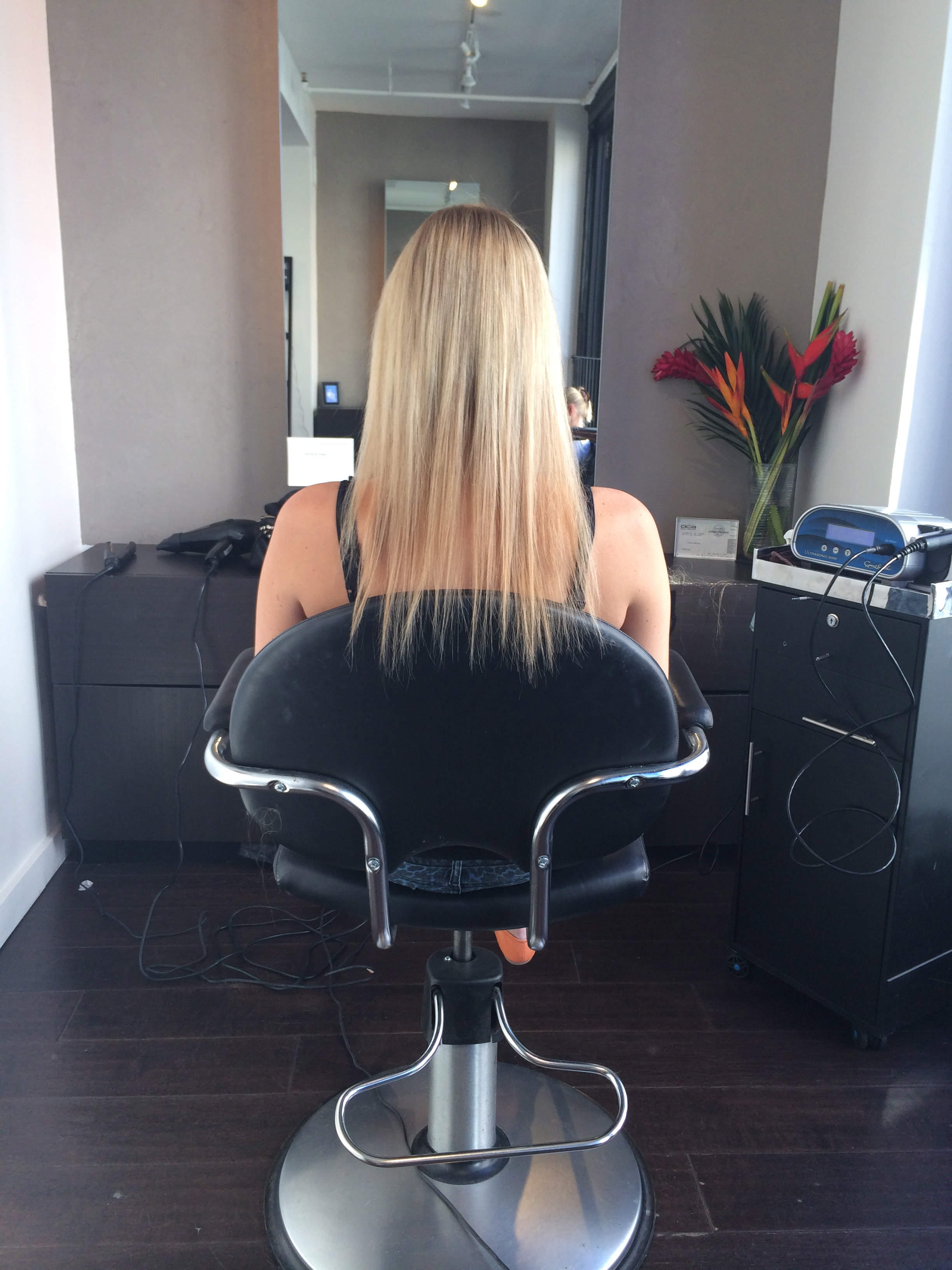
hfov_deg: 46.8
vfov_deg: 60.0
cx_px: 476
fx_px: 1100
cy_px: 635
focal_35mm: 30
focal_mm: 4.12
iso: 64
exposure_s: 1/120
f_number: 2.2
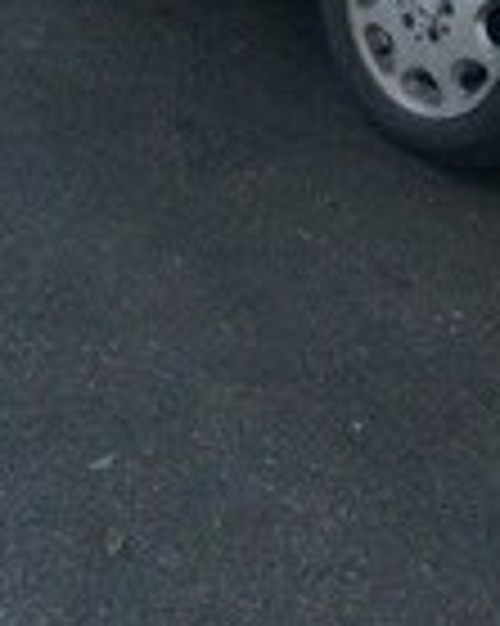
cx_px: 378
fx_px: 1870
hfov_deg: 15.2
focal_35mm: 101
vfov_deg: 17.2
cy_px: -302
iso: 320
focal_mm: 4.15
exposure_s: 1/25
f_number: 2.2
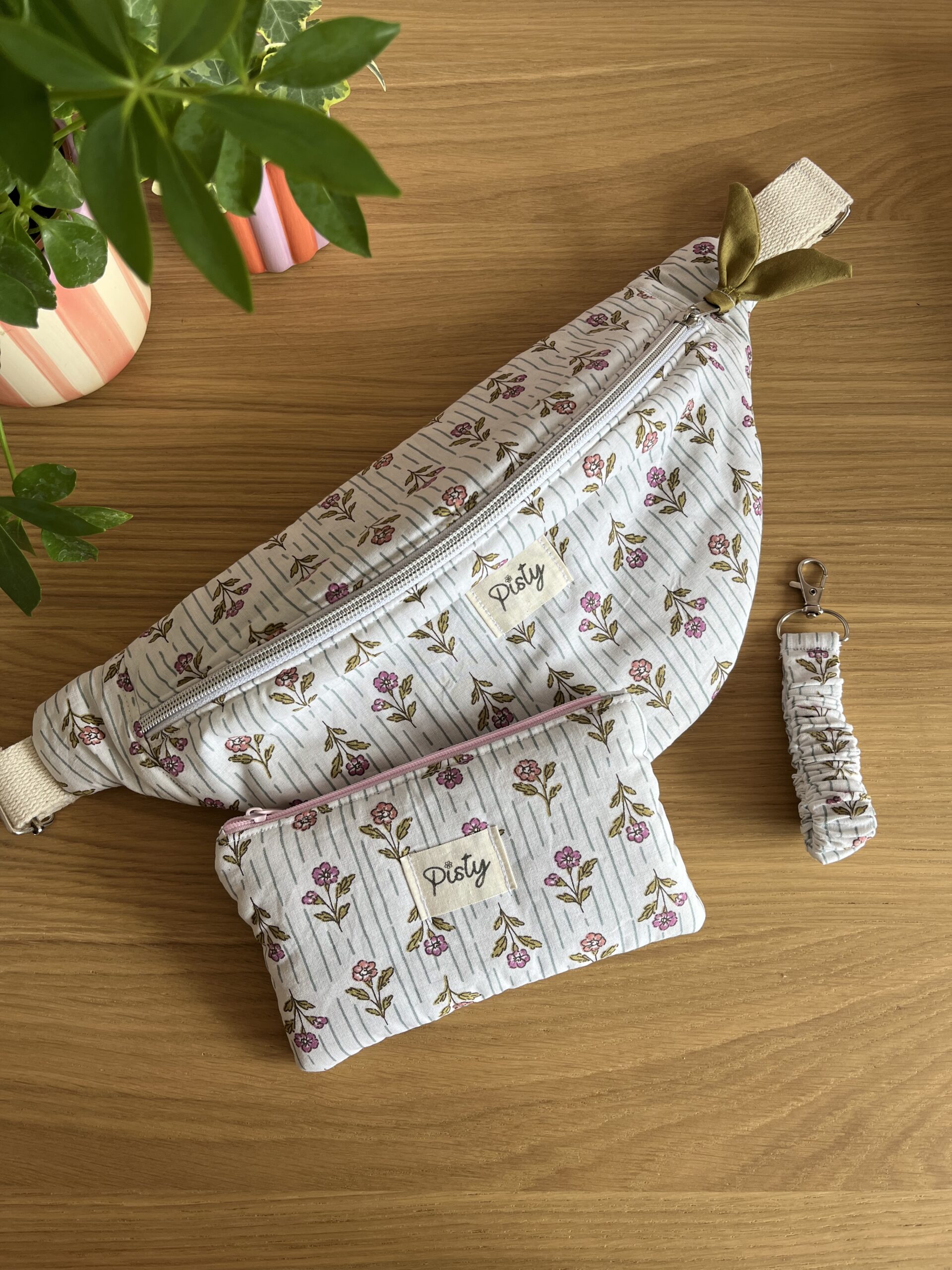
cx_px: 476
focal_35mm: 26
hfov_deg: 53.1
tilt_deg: -76.2
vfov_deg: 67.3
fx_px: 953
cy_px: 635
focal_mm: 5.1
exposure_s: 1/122
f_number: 1.6
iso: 40
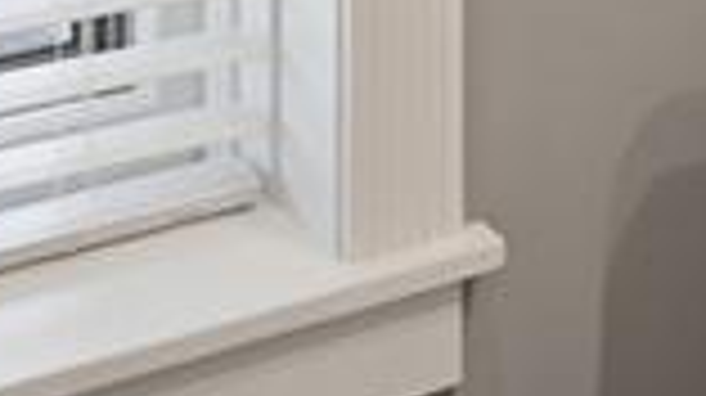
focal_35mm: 123
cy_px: -792
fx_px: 2301
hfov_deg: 16.6
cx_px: 868
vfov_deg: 8.3
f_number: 6.3
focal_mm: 18
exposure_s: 1/2.5
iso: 200
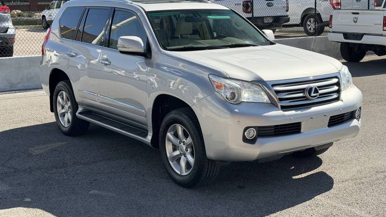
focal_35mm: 53
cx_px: 194
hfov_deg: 39.2
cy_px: 83
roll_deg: +3.5
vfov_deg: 22.6
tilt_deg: -6.1
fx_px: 542
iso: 100
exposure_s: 1/1429
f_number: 1.78
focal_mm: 6.76
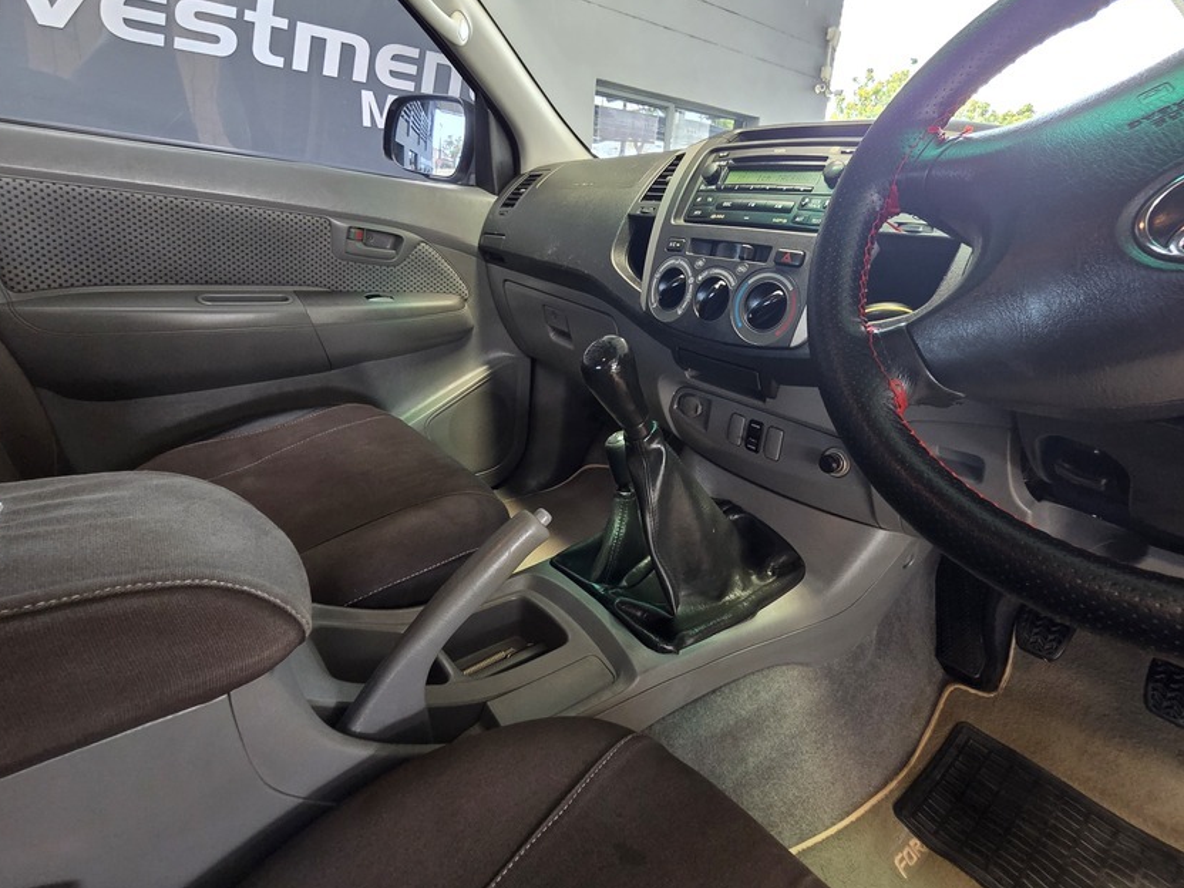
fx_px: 547
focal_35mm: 16
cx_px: 616
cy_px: 396
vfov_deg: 77.8
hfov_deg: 94.4
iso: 320
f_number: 2.2
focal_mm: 2.2
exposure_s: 1/50
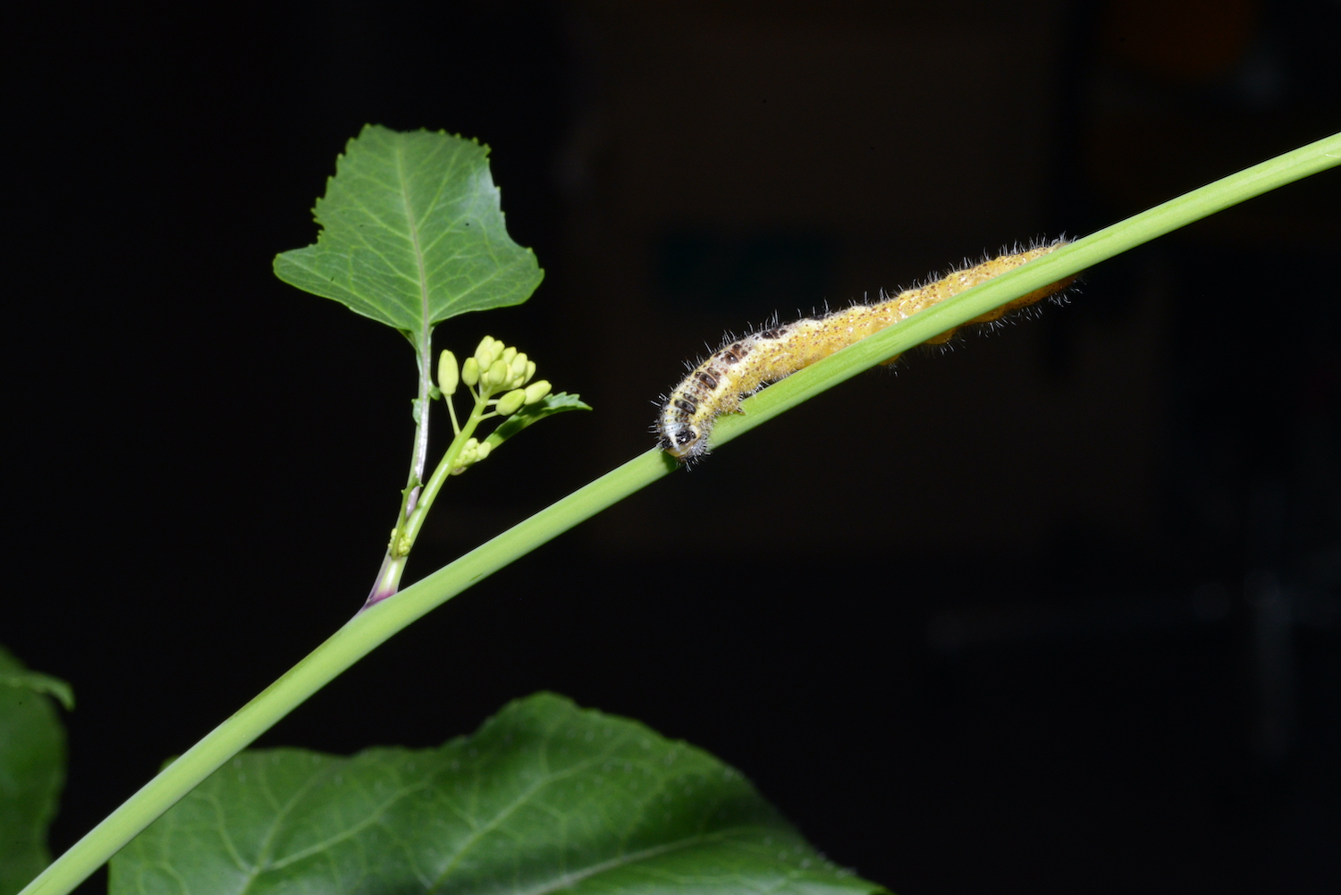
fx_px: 3353
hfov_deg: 22.6
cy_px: 448
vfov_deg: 15.2
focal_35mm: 90
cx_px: 670
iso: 1600
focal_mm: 90
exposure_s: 1/100
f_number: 40
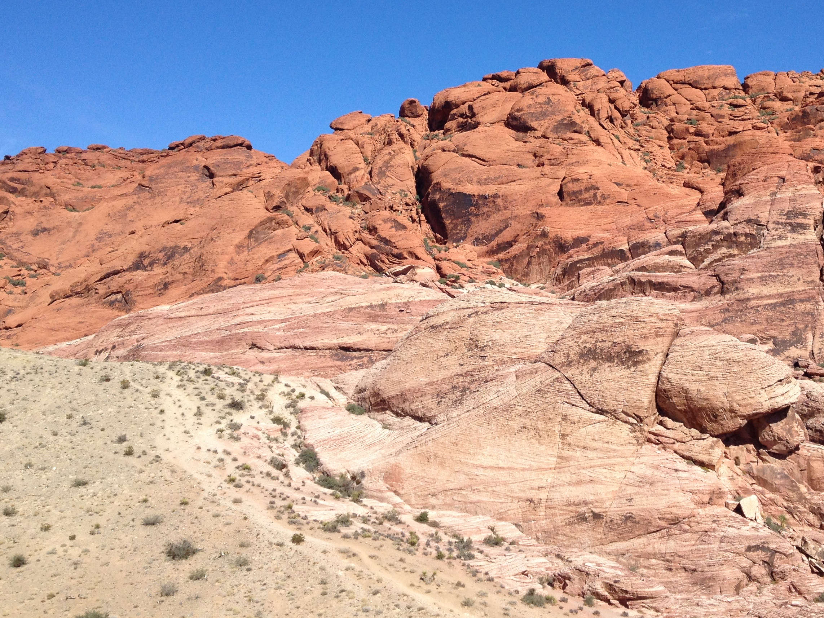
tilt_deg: +6.4
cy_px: 208
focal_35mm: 50
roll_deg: -0.5
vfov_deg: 28.9
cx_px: 522
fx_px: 1190
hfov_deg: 37.9
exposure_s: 1/2208
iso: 50
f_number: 2.4
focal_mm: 4.28
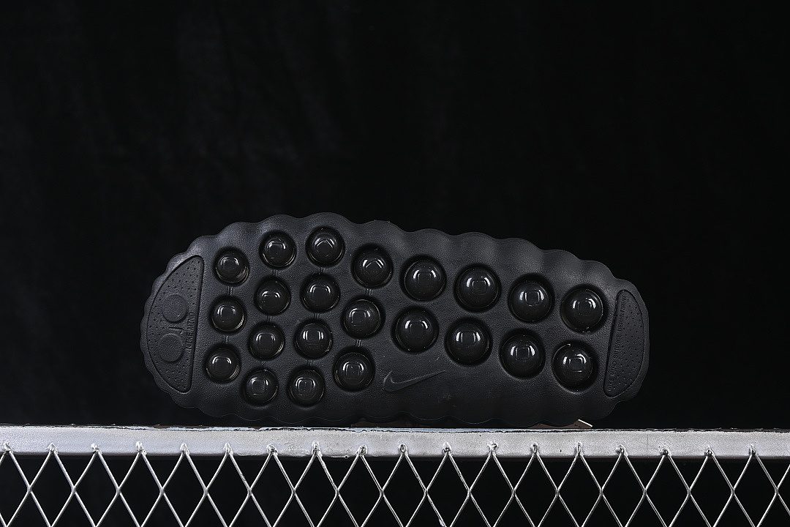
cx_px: 395
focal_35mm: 75
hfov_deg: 27.0
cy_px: 264
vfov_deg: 18.2
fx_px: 1646
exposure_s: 1/60
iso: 160
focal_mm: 50
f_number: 6.3
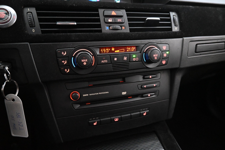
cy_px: 75
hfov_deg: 73.7
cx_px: 112
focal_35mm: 24
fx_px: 150
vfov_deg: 53.1
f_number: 3.5
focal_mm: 16
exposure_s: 1/25
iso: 10000
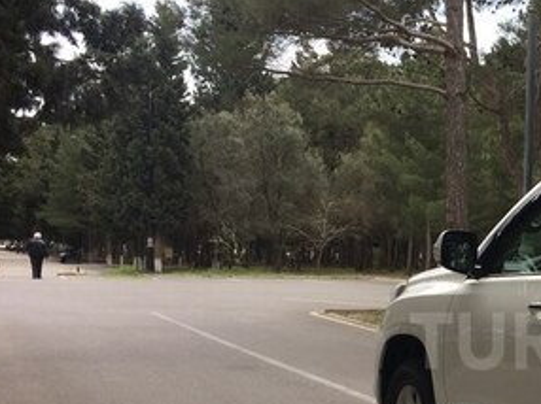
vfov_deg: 21.5
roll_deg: -1.9
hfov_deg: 26.6
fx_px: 1046
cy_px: 341
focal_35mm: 67
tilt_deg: -3.1
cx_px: 603
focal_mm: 4.15
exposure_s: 1/820
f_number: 2.2
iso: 32
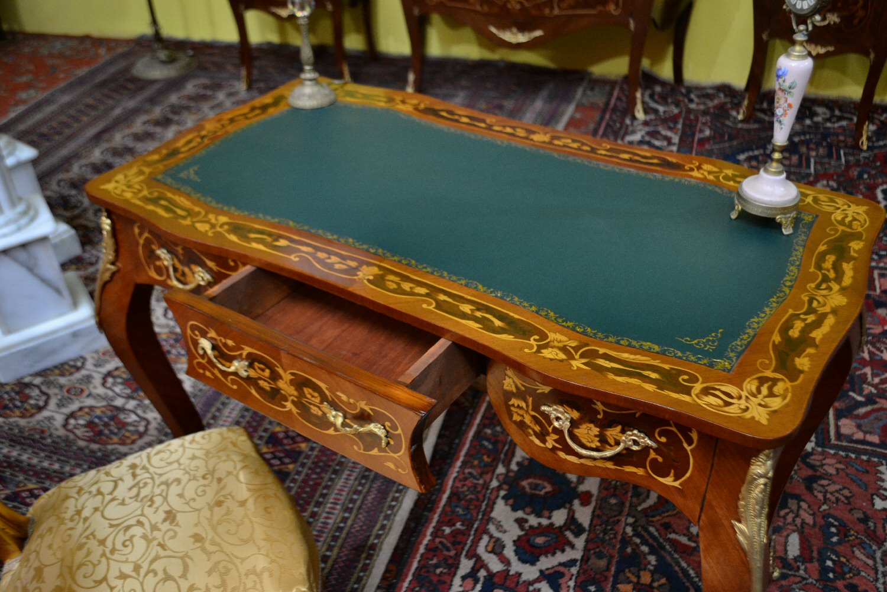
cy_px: 296
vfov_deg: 40.0
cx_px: 444
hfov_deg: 57.2
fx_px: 813
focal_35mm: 33
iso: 1000
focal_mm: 22
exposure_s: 1/60
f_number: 4
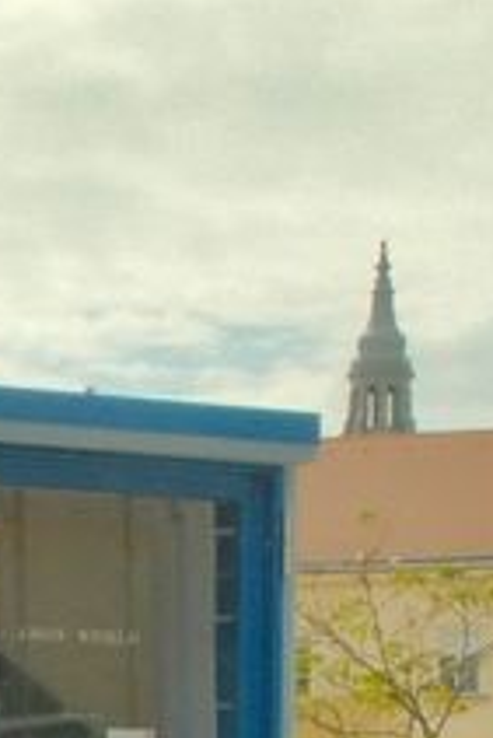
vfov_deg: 19.5
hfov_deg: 14.6
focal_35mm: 90
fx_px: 1846
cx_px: -128
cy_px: 1131
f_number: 16
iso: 10000
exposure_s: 1/2900
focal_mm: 18
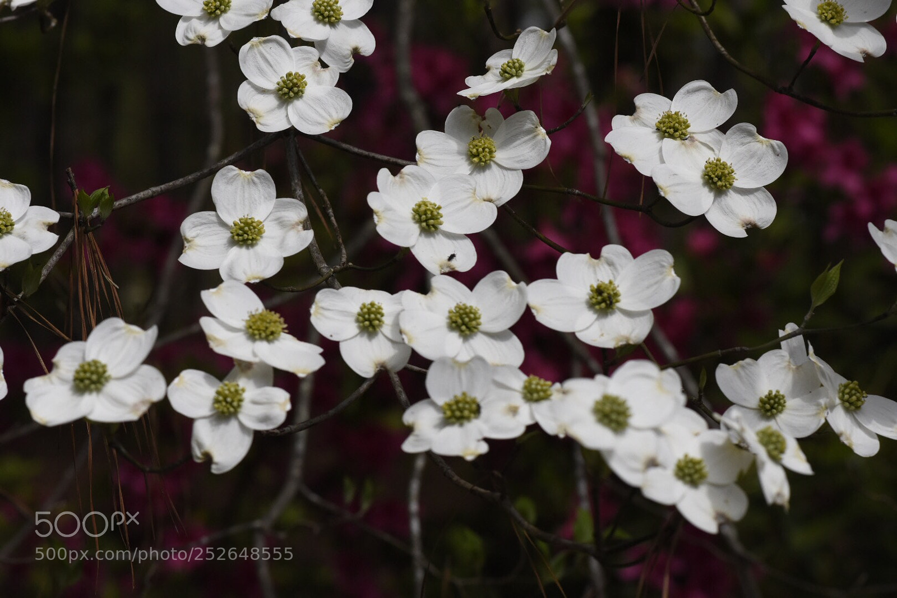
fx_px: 3177
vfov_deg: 10.8
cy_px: 299
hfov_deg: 16.1
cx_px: 448
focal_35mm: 128
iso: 800
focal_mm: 85
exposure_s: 1/2000
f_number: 7.1
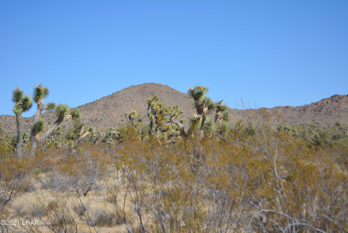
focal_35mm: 82
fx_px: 798
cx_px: 174
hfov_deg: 24.6
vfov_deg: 16.6
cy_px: 116
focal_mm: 55
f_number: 7.1
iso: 400
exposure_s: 1/1600
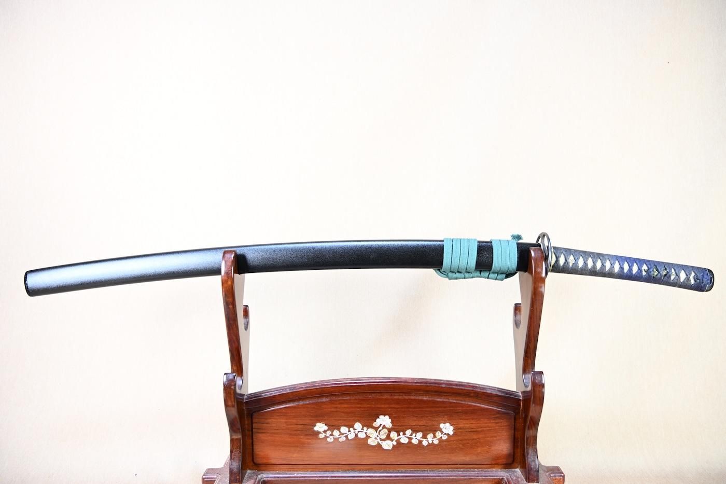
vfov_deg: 47.9
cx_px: 363
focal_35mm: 27
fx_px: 544
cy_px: 242
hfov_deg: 67.4
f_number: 3.5
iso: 100
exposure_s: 1/2
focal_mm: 18
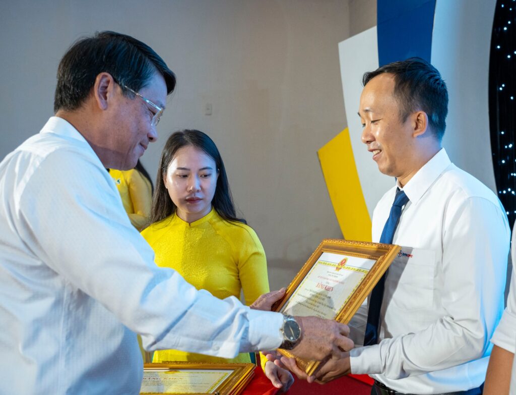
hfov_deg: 45.7
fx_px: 603
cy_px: 181
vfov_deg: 36.2
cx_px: 334
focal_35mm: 40
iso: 3200
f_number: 4.5
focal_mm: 32.5
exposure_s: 1/400
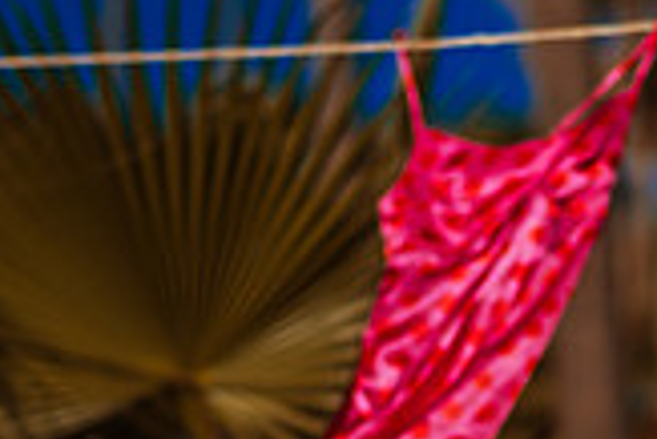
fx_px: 3763
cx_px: 584
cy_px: 646
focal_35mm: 206
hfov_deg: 9.9
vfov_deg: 6.6
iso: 50
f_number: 1.8
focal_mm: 58
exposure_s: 1/8000
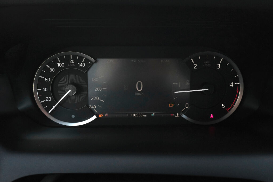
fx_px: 220
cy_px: 91
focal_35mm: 29
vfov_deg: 45.0
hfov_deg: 63.7
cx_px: 136
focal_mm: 19.2
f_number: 9
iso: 2000
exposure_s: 1/250
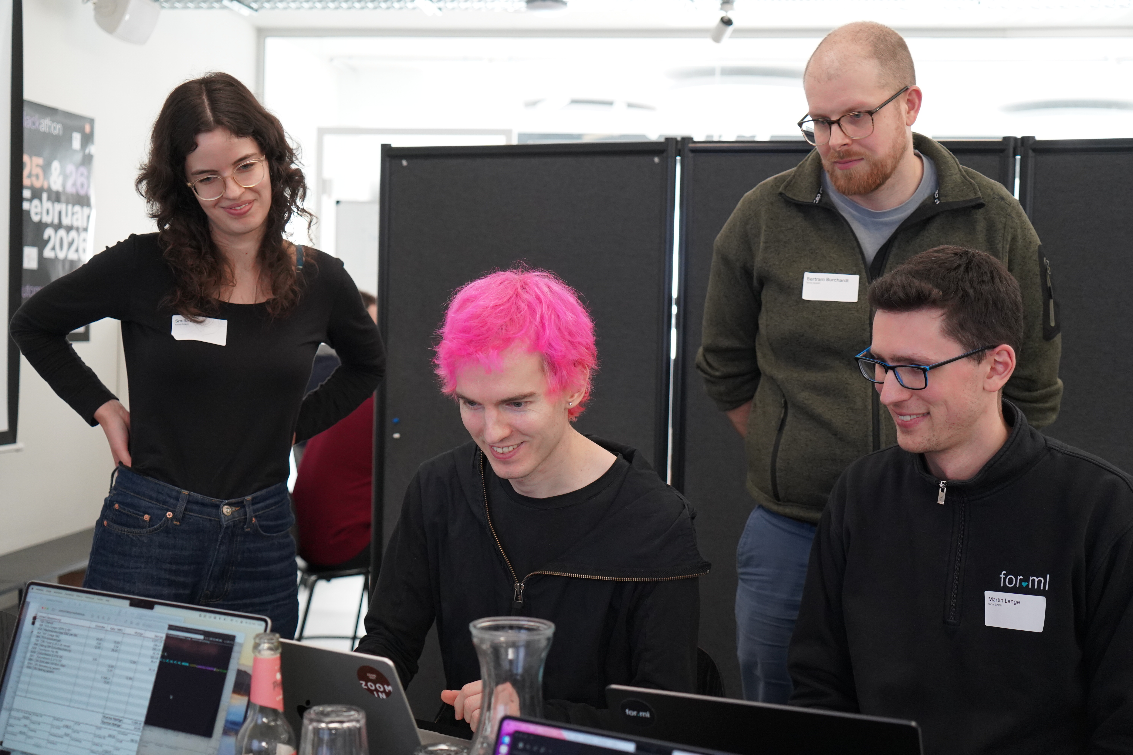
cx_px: 566
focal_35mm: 46
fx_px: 1448
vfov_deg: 29.2
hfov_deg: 42.7
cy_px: 378
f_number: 4
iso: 3200
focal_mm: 46
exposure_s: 1/160
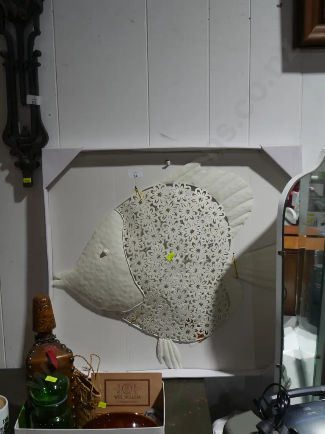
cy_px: 217
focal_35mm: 38
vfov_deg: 49.0
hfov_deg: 37.7
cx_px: 162
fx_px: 476
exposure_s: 1/60
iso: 320
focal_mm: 19
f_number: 5
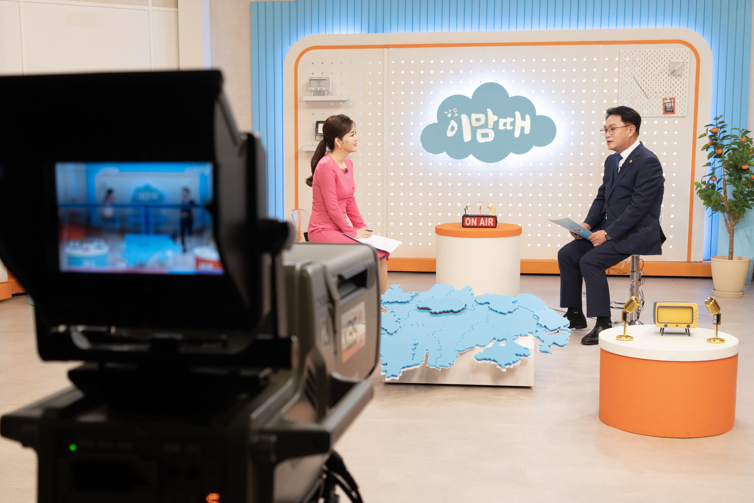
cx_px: 373
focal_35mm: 38
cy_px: 246
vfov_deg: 35.0
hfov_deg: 50.7
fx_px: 796
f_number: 5
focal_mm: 37
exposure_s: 1/200
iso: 1600
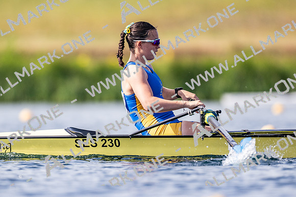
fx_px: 7395
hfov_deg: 2.3
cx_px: 148
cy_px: 98
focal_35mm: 900
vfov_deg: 1.5
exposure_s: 1/2500
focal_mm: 600
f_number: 4
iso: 180
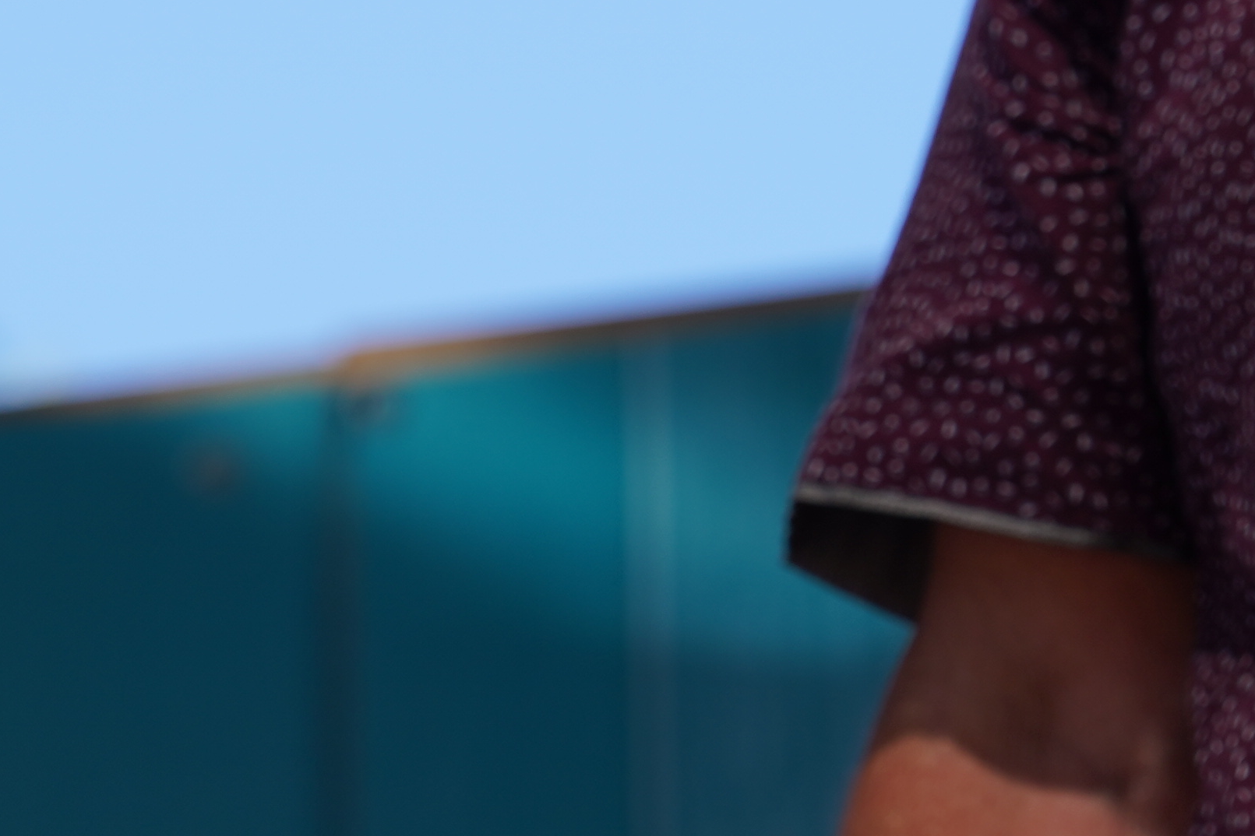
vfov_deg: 3.5
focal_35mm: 391
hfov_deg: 5.3
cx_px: 1106
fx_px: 13630
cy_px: -311
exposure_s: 1/160
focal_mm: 105
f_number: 5.6
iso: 100
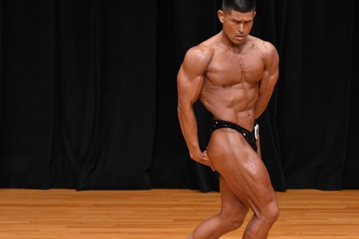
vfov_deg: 3.1
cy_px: 142
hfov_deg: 4.6
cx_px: 229
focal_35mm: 450
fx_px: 4484
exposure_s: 1/400
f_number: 5.6
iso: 3200
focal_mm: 200
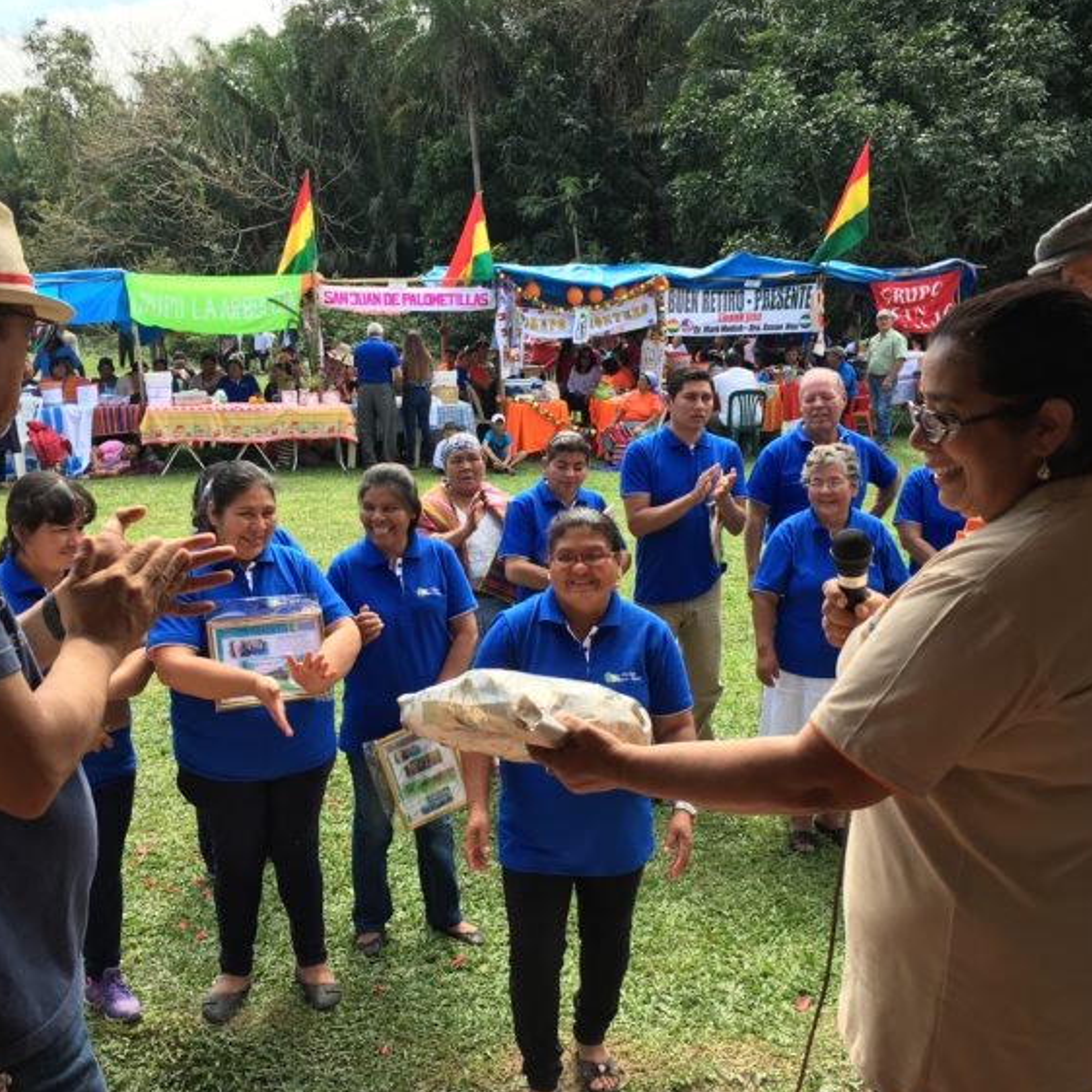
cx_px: 492
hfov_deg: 47.2
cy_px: 550
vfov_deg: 47.2
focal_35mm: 35
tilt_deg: -12.7
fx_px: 1249
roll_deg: -0.2
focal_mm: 4.15
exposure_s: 1/327
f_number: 2.2
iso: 25
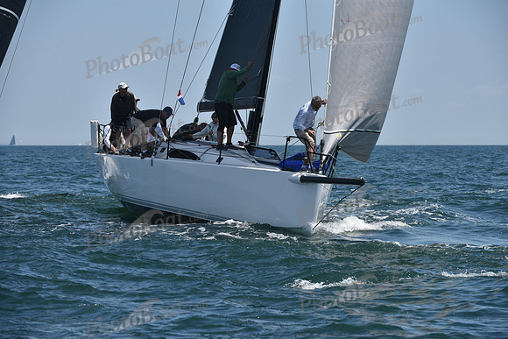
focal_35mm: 200
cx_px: 254
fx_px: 2823
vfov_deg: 6.9
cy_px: 170
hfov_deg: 10.3
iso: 320
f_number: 7.1
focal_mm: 200
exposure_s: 1/1600
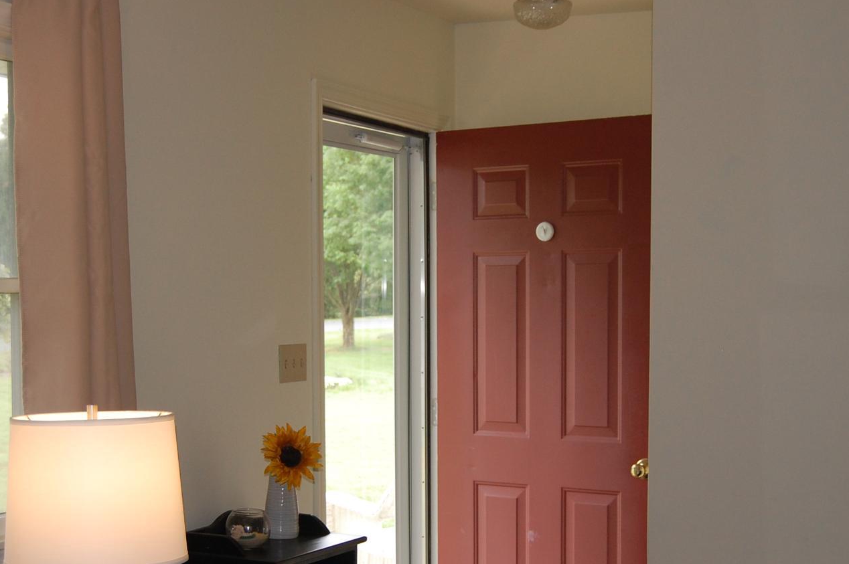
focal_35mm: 63
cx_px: 371
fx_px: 1484
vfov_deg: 21.4
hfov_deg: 31.9
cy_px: 388
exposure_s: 1/125
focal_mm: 26
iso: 400
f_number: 4.2
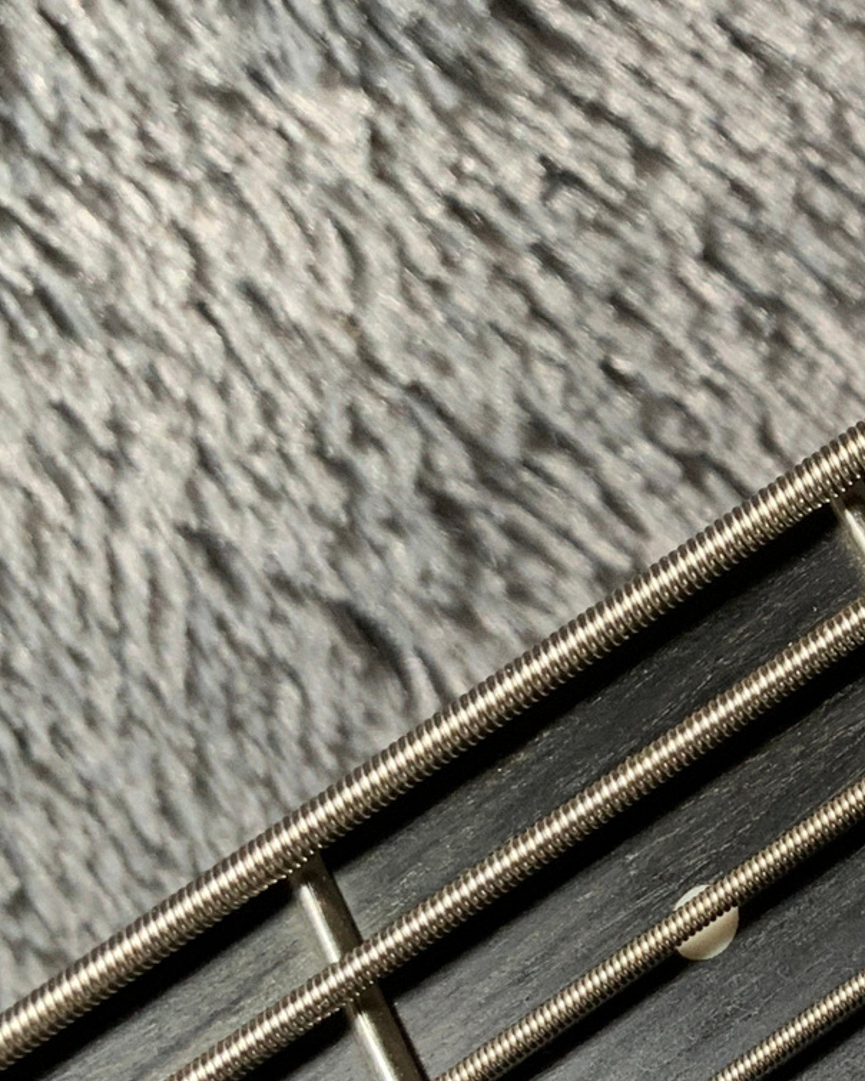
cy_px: 586
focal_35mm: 96
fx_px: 3072
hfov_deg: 14.8
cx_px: 1315
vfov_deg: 20.0
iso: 64
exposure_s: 1/78
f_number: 1.8
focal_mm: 3
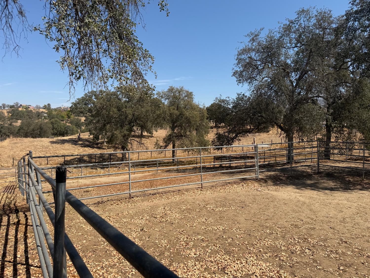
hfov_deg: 71.6
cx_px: 185
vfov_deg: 56.8
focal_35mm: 24
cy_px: 139
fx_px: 257
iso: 80
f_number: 1.78
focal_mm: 6.76
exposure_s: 1/4405
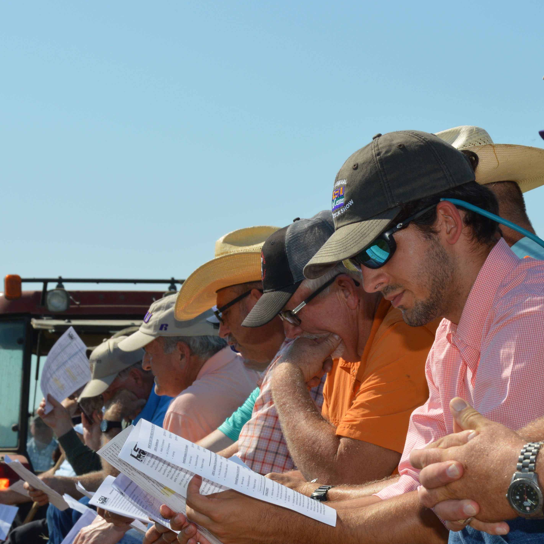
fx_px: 2647
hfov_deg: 11.7
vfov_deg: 11.7
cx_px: 298
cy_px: 269
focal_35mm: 149
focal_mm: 55
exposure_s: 1/200
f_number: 10
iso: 100
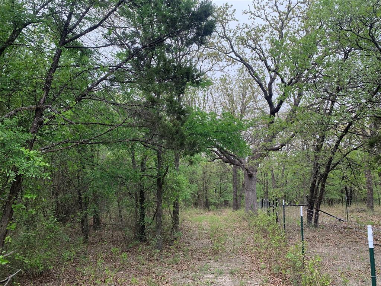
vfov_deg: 53.1
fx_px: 286
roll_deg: -0.7
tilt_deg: +8.2
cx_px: 190
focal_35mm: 26
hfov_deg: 67.3
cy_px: 143
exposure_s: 1/391
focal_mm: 4.25
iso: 25
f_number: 1.8
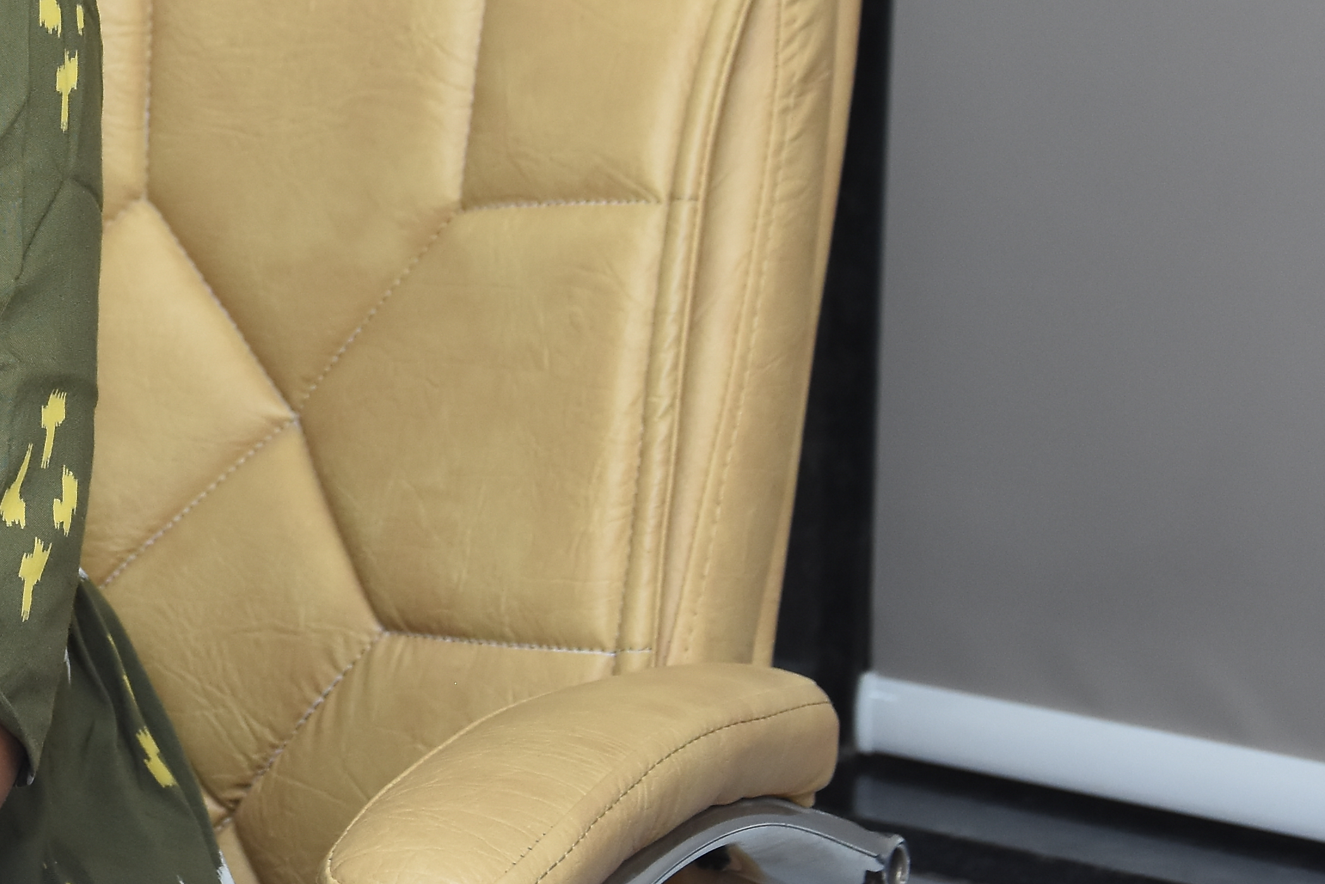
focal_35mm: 211
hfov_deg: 9.6
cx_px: -379
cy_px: 19
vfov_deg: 6.5
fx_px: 7766
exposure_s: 1/160
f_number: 5.6
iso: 800
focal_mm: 52
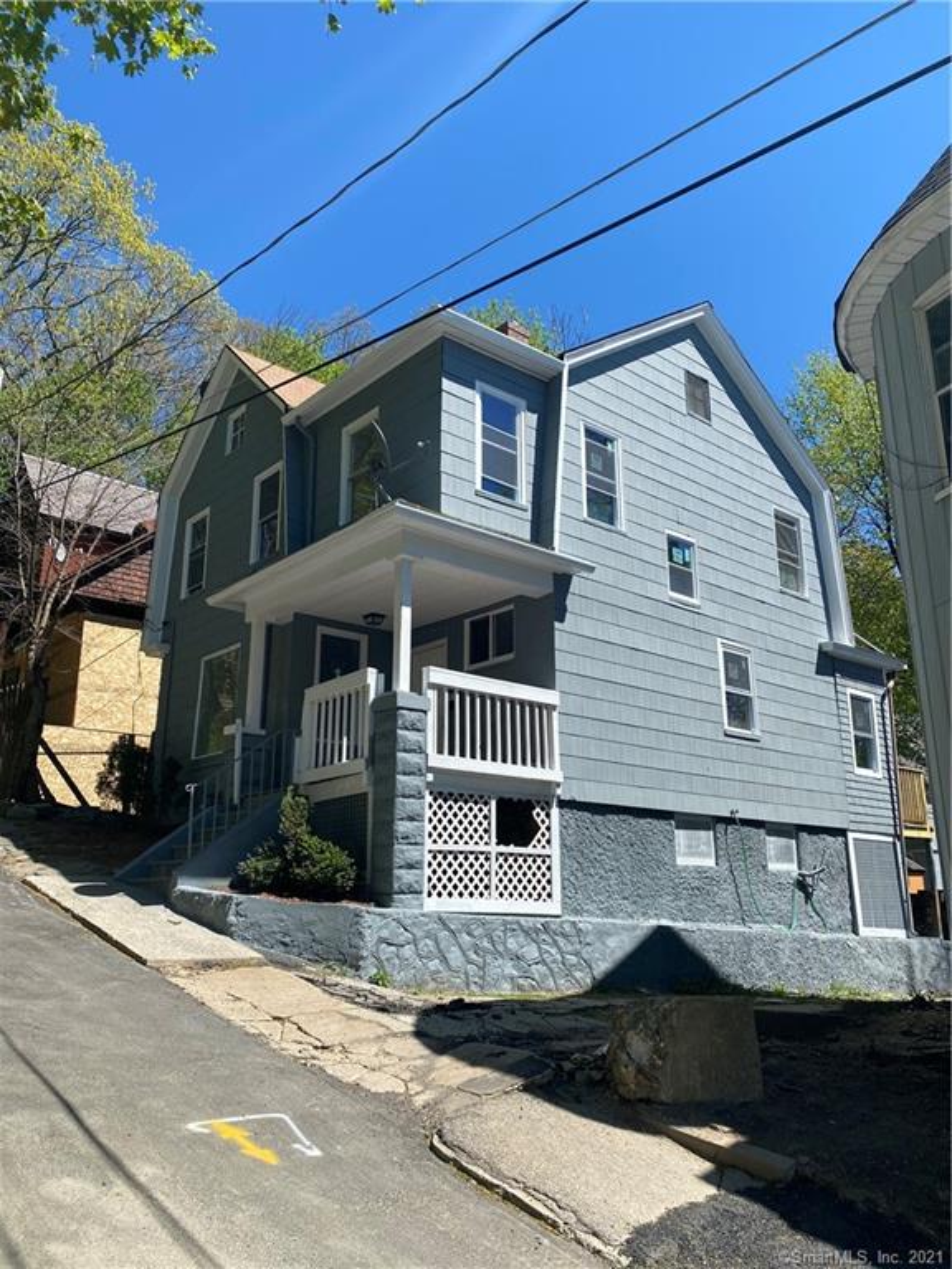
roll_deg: -0.2
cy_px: 634
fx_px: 953
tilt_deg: +16.0
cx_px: 476
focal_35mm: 26
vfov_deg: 67.3
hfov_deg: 53.1
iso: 32
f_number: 1.8
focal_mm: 4.25
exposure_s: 1/2463
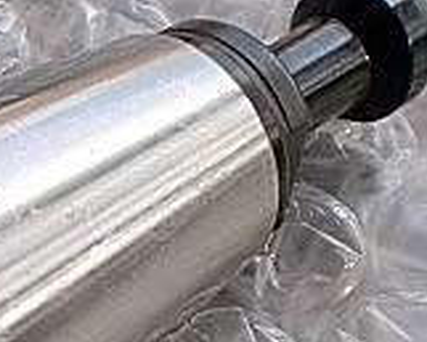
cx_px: -228
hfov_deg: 13.3
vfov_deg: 10.9
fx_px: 1720
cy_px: 522
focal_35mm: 136
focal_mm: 6.3
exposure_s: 1/125
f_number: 3.1
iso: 64
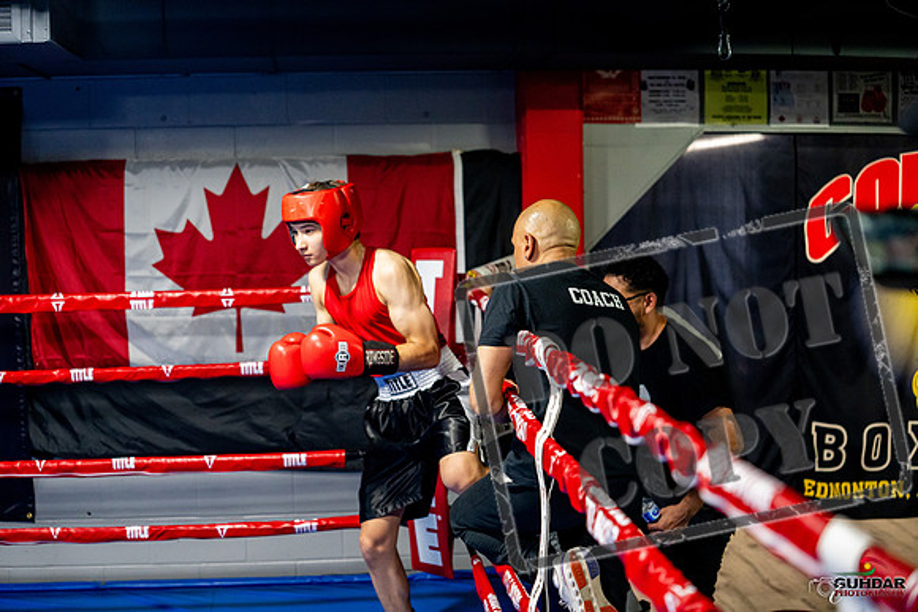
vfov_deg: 27.0
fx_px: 1275
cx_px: 459
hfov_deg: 39.6
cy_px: 306
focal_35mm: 50
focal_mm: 50
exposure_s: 1/800
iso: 4000
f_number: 2
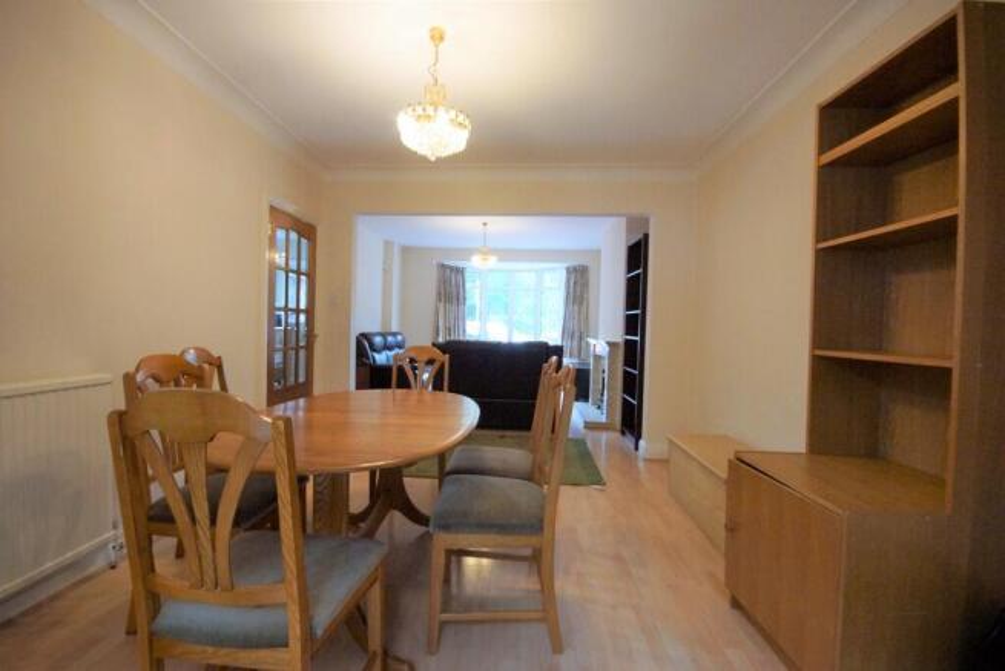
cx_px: 502
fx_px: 419
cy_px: 336
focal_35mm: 15
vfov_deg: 77.4
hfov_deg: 100.4
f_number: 8
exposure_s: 1/40
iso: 1600
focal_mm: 10
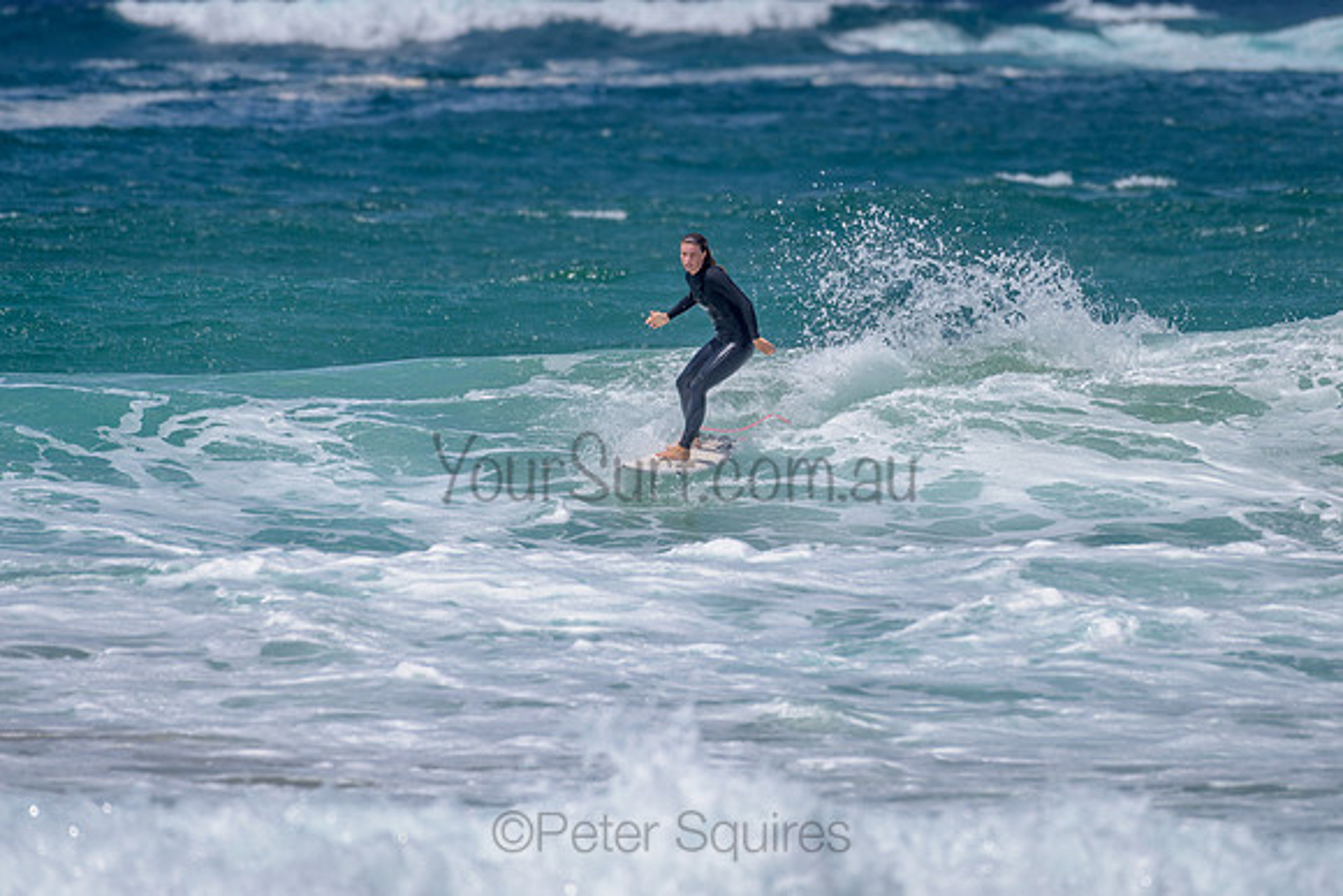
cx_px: 787
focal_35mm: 644
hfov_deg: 3.2
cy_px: 329
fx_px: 24040
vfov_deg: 2.1
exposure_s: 1/2000
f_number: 5.6
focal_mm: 500
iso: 80
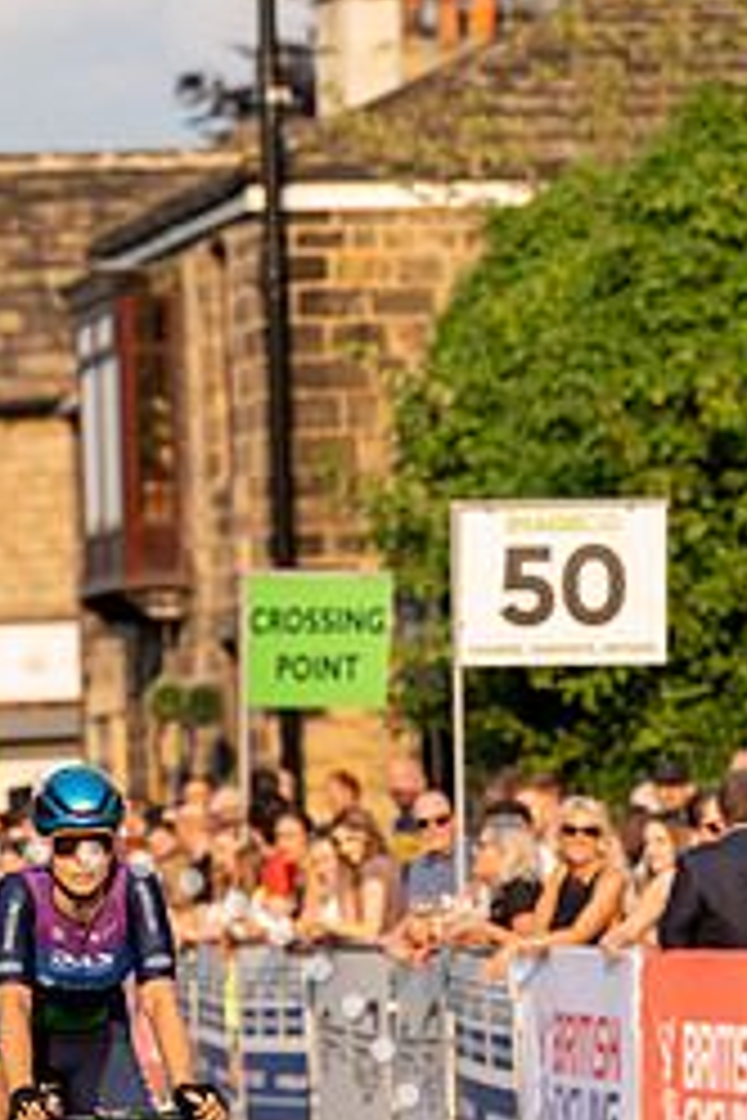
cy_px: 877
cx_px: 117
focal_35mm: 277
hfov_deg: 5.0
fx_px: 8621
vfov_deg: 7.4
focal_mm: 153
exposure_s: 1/1250
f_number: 4.5
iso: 500
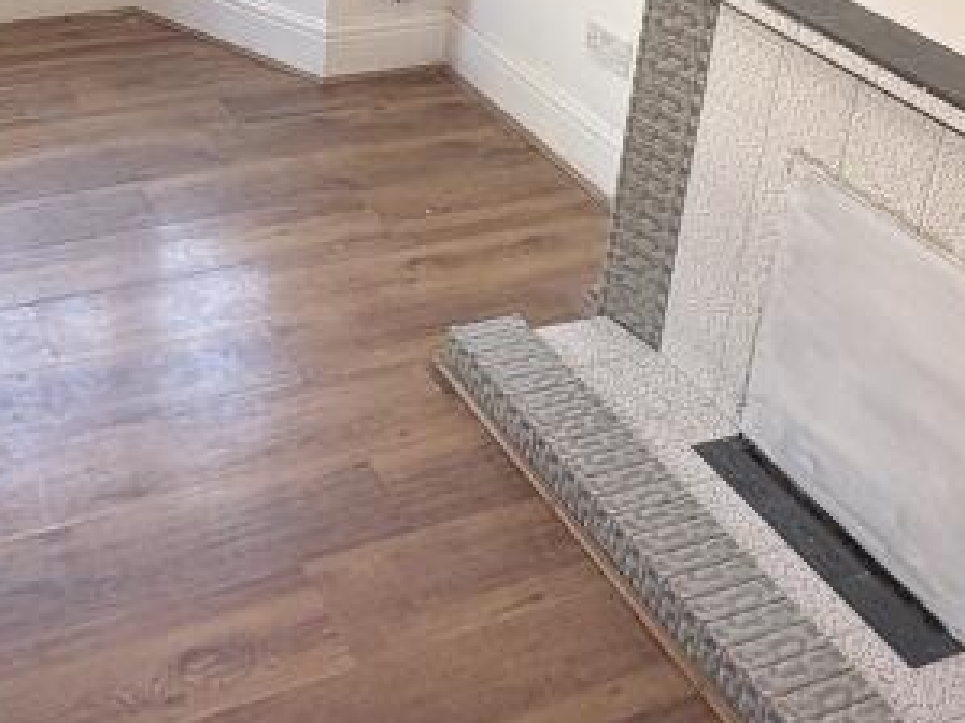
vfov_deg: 27.4
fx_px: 1338
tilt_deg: -18.5
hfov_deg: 38.5
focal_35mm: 48
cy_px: -97
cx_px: 219
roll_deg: -1.5
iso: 100
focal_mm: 2.22
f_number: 2.2
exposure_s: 1/133
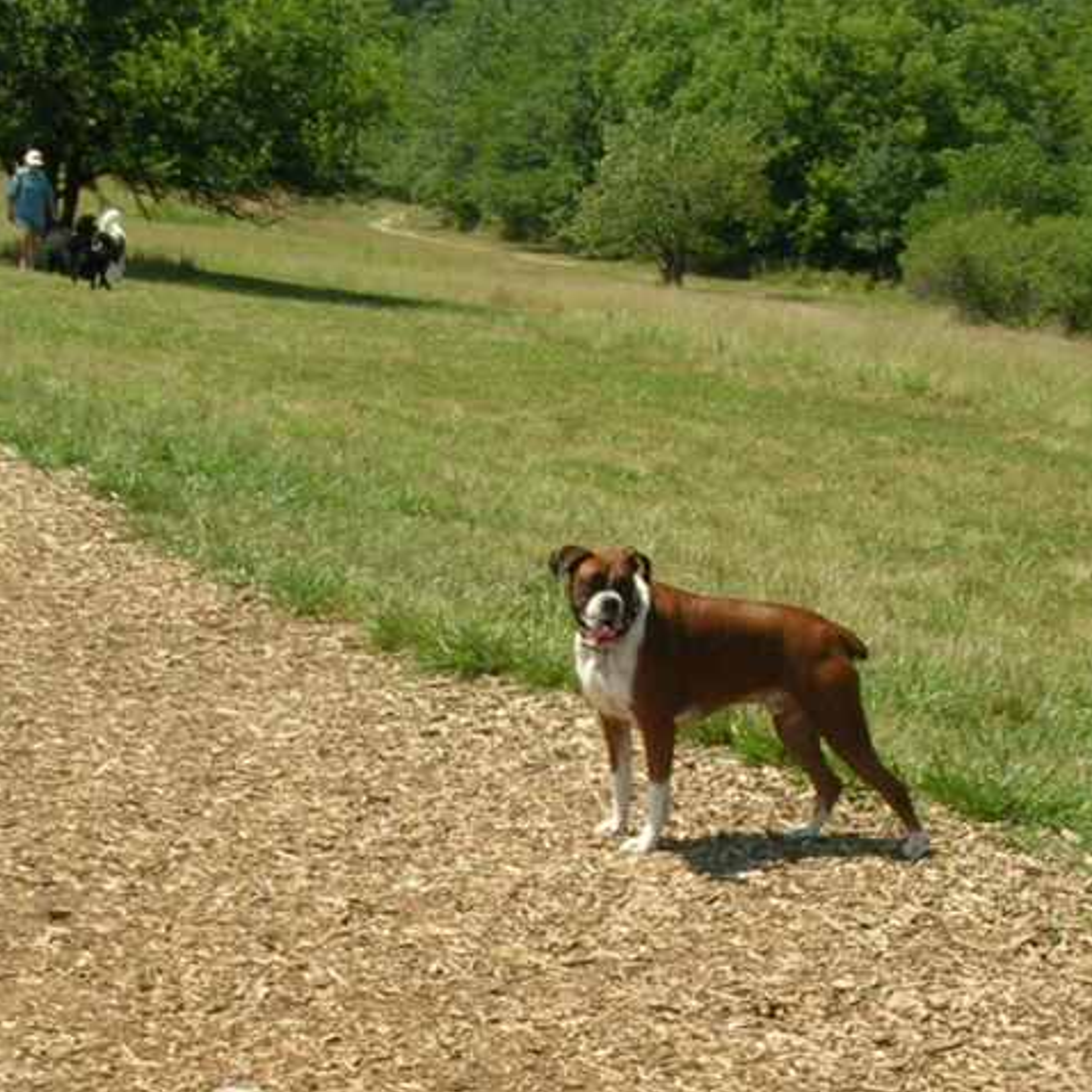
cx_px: 637
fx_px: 1606
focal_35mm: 45
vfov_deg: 37.6
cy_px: 546
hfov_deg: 37.5
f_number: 5.6
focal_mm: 5.8
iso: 50
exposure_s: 1/236
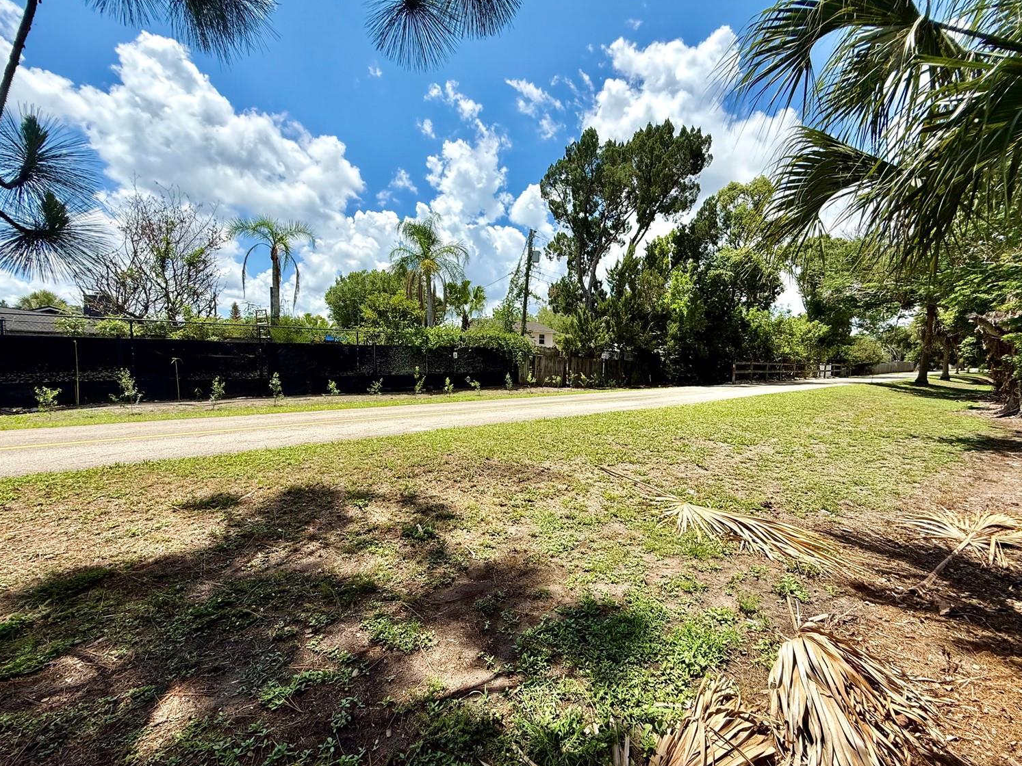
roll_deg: -1.5
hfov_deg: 98.1
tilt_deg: -3.7
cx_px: 531
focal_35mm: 15
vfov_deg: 81.7
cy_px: 393
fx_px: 443
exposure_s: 1/1848
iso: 50
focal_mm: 2.22
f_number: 2.2
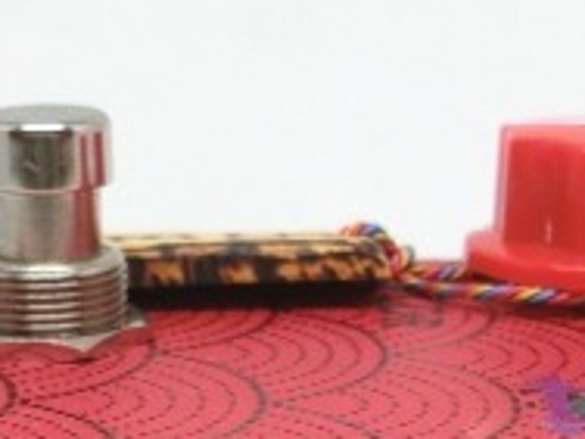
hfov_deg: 14.8
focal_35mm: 133
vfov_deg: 11.0
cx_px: 358
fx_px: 2248
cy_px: 504
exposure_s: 1/125
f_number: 4.1
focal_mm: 6.9
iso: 160
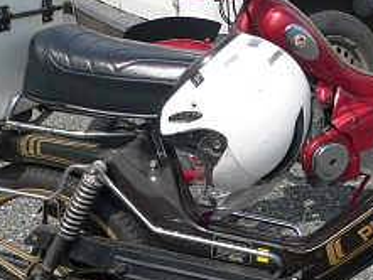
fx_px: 819
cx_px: 328
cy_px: 263
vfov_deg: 19.0
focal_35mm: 76
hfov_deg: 25.0
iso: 80
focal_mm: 6
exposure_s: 1/500
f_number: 4.6
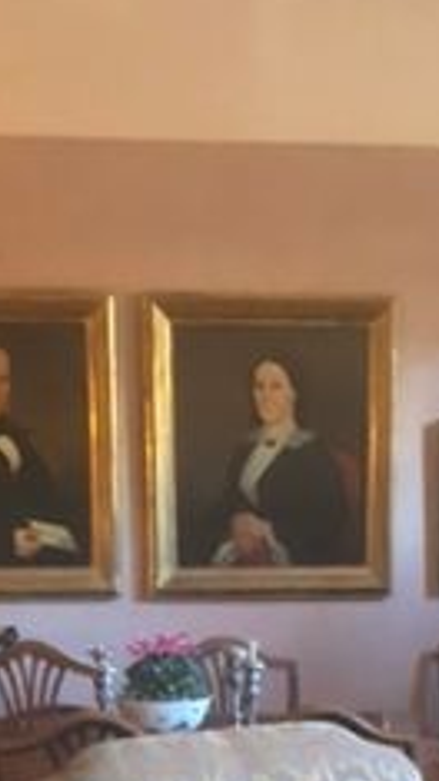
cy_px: 1040
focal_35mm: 104
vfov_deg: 18.9
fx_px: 2155
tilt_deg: -14.8
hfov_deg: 11.6
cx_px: 289
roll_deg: -0.4
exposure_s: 1/4
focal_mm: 3.99
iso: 100
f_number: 1.8
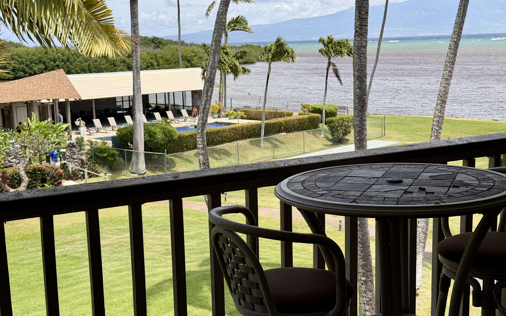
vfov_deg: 25.3
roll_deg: +1.7
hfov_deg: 39.6
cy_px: 164
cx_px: 253
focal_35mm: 51
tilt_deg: -9.9
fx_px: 703
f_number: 1.78
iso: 64
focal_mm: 6.76
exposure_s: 1/2976
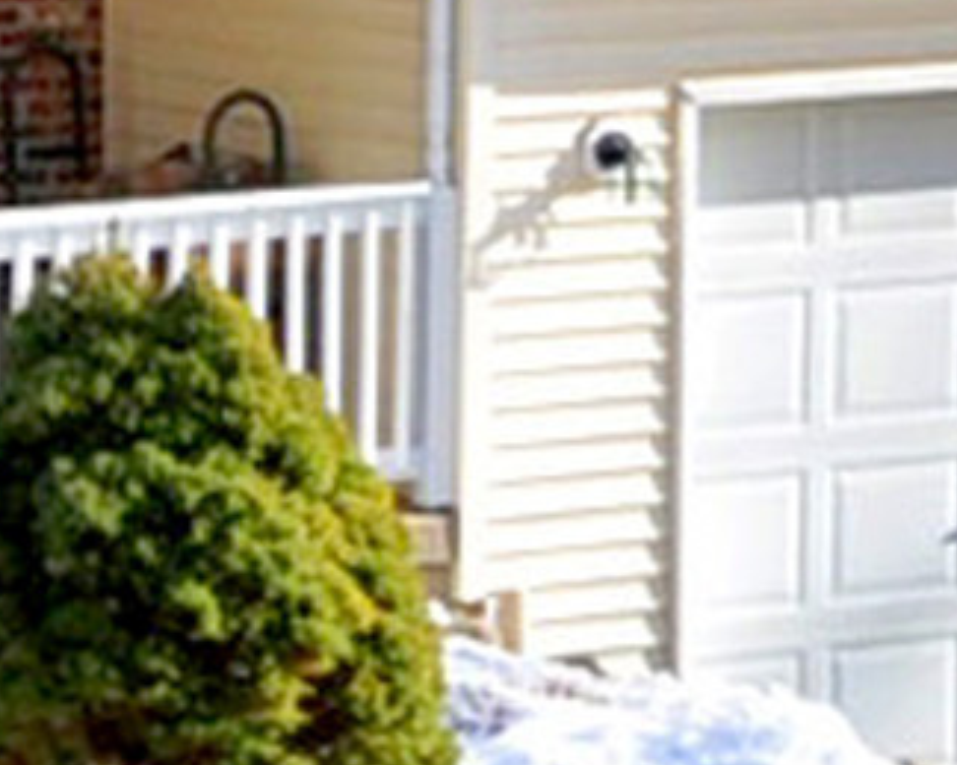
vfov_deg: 6.1
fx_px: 7135
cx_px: 32
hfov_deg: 7.6
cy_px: -201
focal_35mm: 252
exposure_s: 1/320
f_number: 8
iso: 250
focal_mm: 20
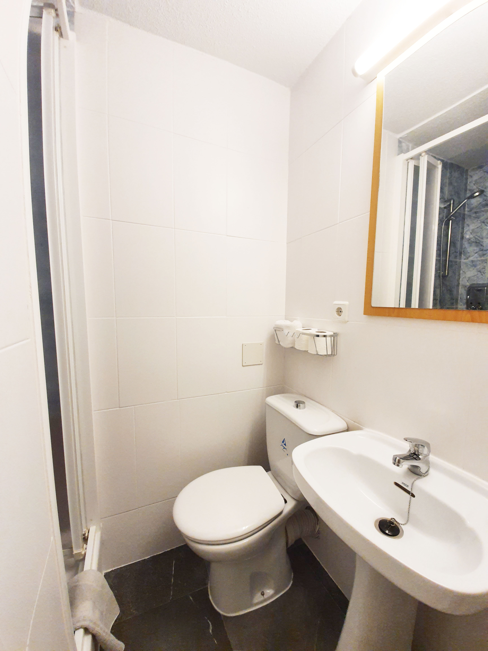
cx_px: 244
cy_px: 326
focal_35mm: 13
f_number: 2.2
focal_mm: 1.8
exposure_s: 1/50
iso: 125
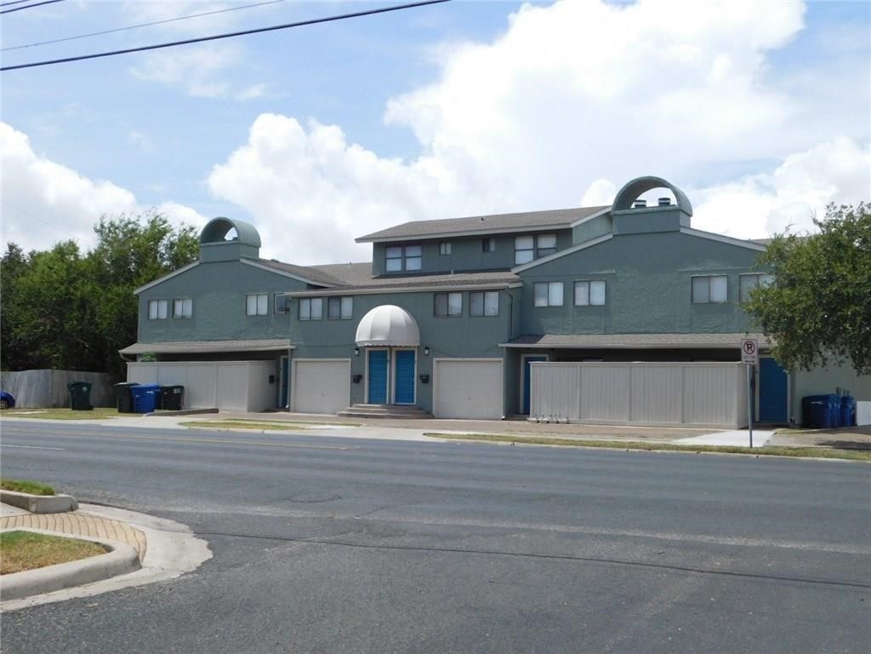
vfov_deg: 36.0
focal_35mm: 40
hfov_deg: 46.8
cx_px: 436
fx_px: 1006
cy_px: 327
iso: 125
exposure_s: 1/400
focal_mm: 7.1
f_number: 7.2
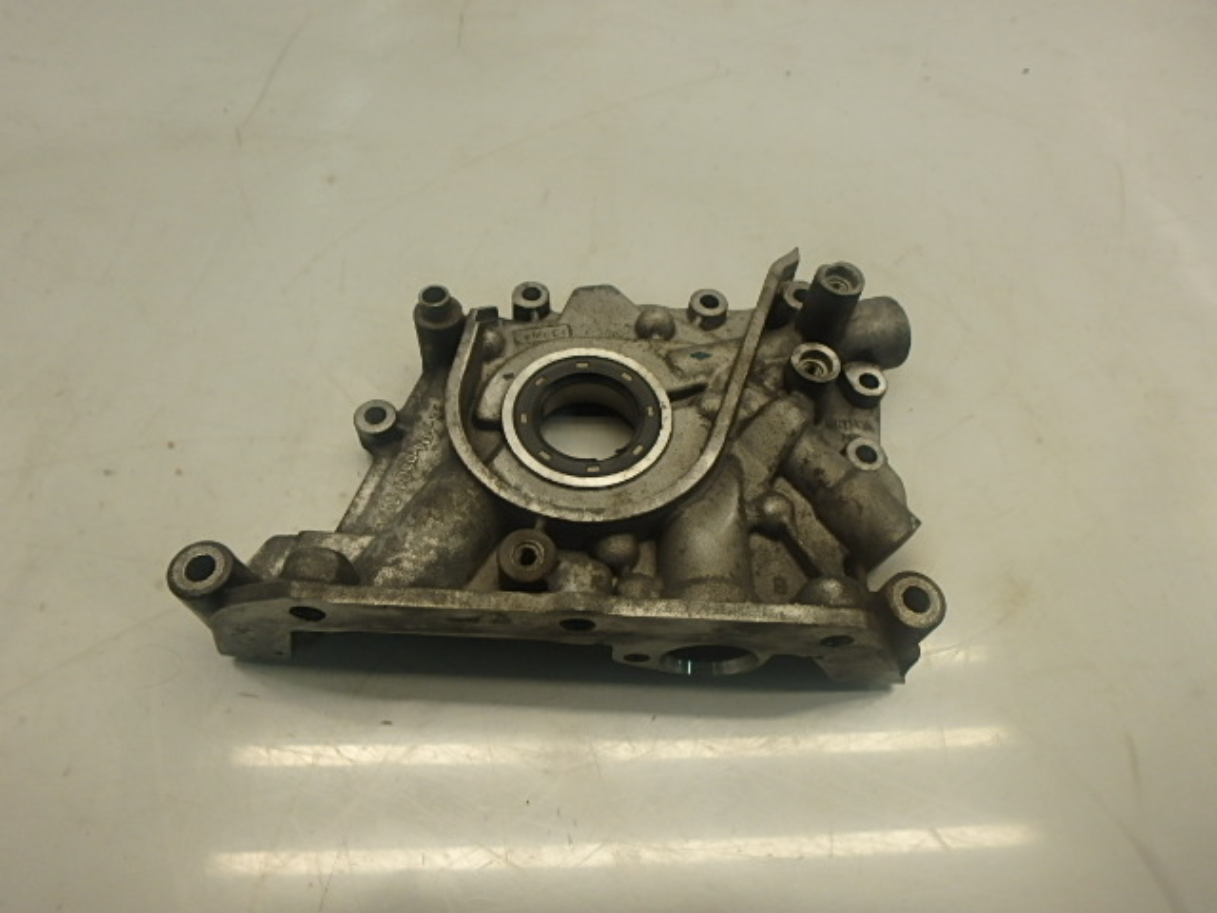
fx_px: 738
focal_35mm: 21
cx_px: 608
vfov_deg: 63.4
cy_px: 456
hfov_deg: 79.0
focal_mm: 3.7
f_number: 3.5
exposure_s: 1/60
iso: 125
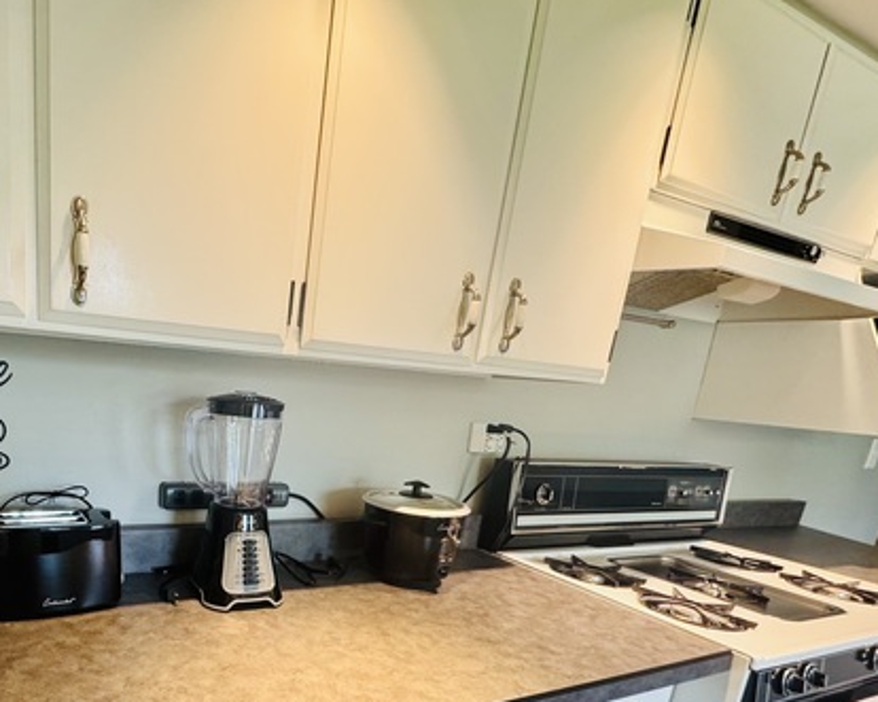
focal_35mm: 22
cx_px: 249
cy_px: 517
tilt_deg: -13.6
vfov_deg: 60.0
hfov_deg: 71.3
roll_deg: -3.7
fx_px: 572
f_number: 2.2
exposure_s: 1/56
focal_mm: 2.22
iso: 250
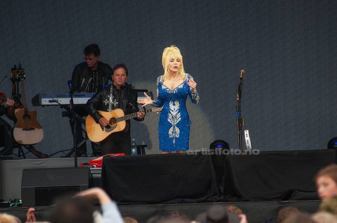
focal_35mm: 329
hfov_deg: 6.3
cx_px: 184
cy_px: 115
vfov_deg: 4.2
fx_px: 3075
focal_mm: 200
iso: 200
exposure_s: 1/160
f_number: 4
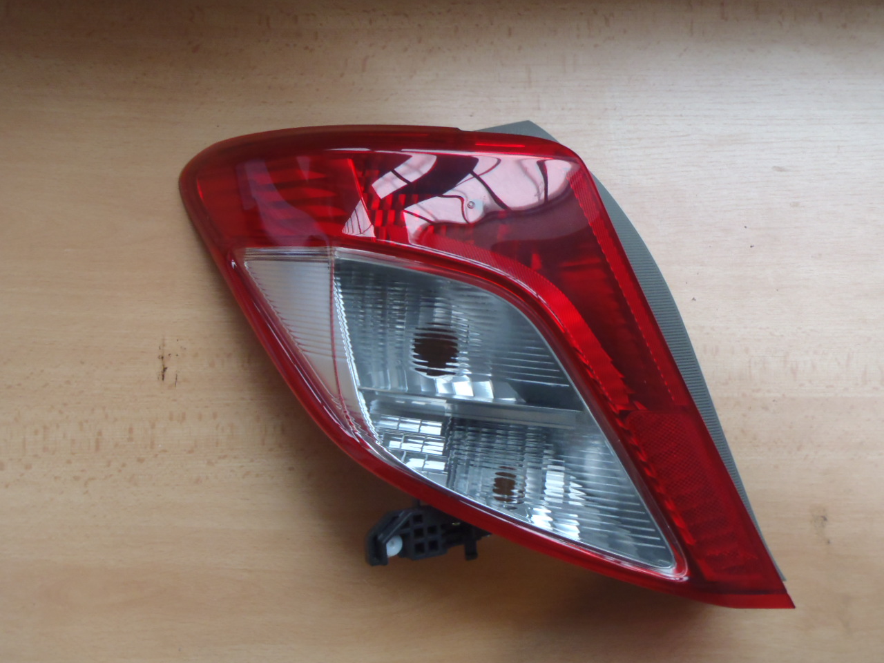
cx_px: 442
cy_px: 332
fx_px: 945
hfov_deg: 50.1
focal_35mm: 37
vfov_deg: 38.7
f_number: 4.7
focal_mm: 6.64
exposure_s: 1/8
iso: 320
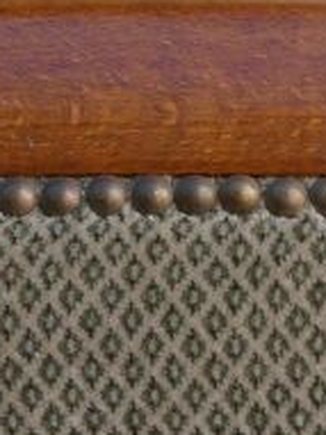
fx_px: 3394
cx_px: 784
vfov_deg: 7.1
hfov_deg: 5.3
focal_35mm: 270
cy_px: 798
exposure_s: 1/320
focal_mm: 20
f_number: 3.2
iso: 200
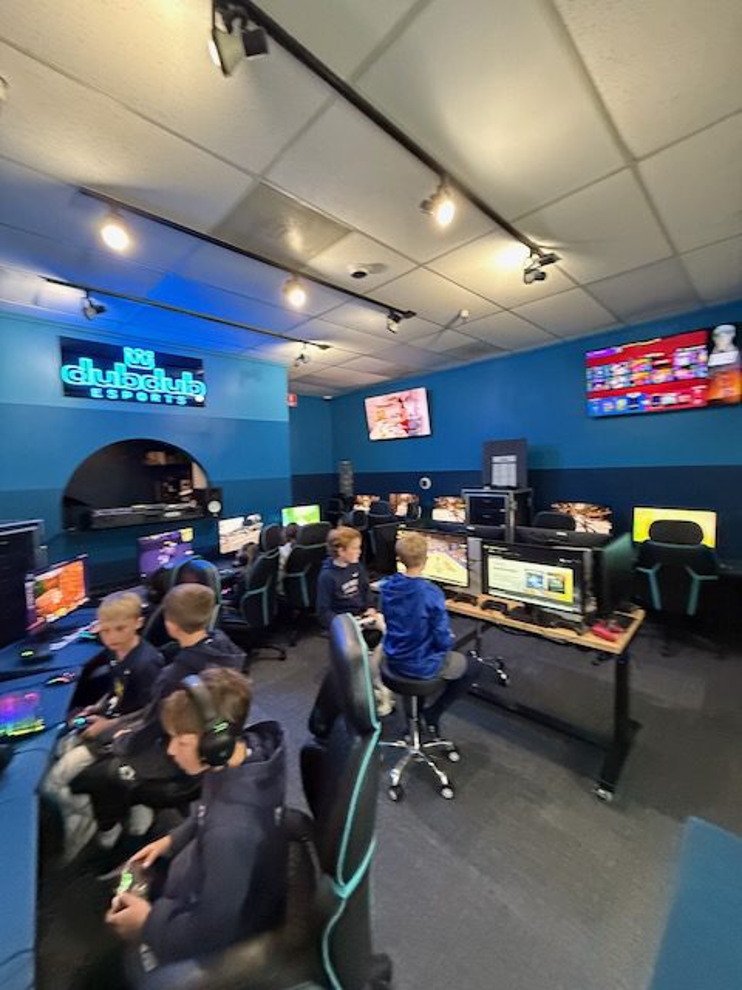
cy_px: 495
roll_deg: +2.4
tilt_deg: -3.4
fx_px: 400
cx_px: 371
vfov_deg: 102.1
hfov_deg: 85.7
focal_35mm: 14
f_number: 2.2
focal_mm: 2.22
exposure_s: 1/60
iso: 800
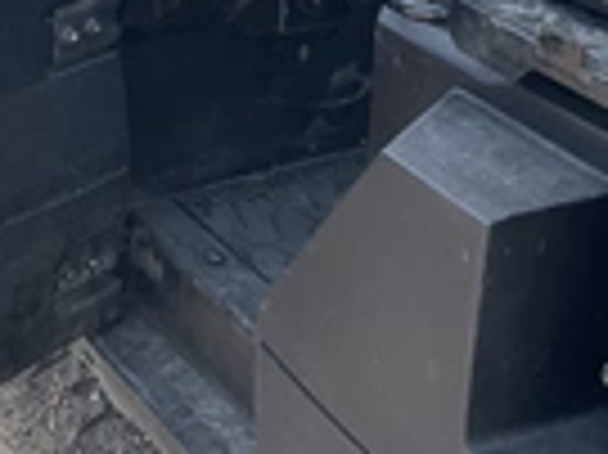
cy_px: -202
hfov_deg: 22.8
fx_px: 1509
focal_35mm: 86
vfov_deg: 15.9
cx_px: 356
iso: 25
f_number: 1.8
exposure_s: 1/586
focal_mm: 3
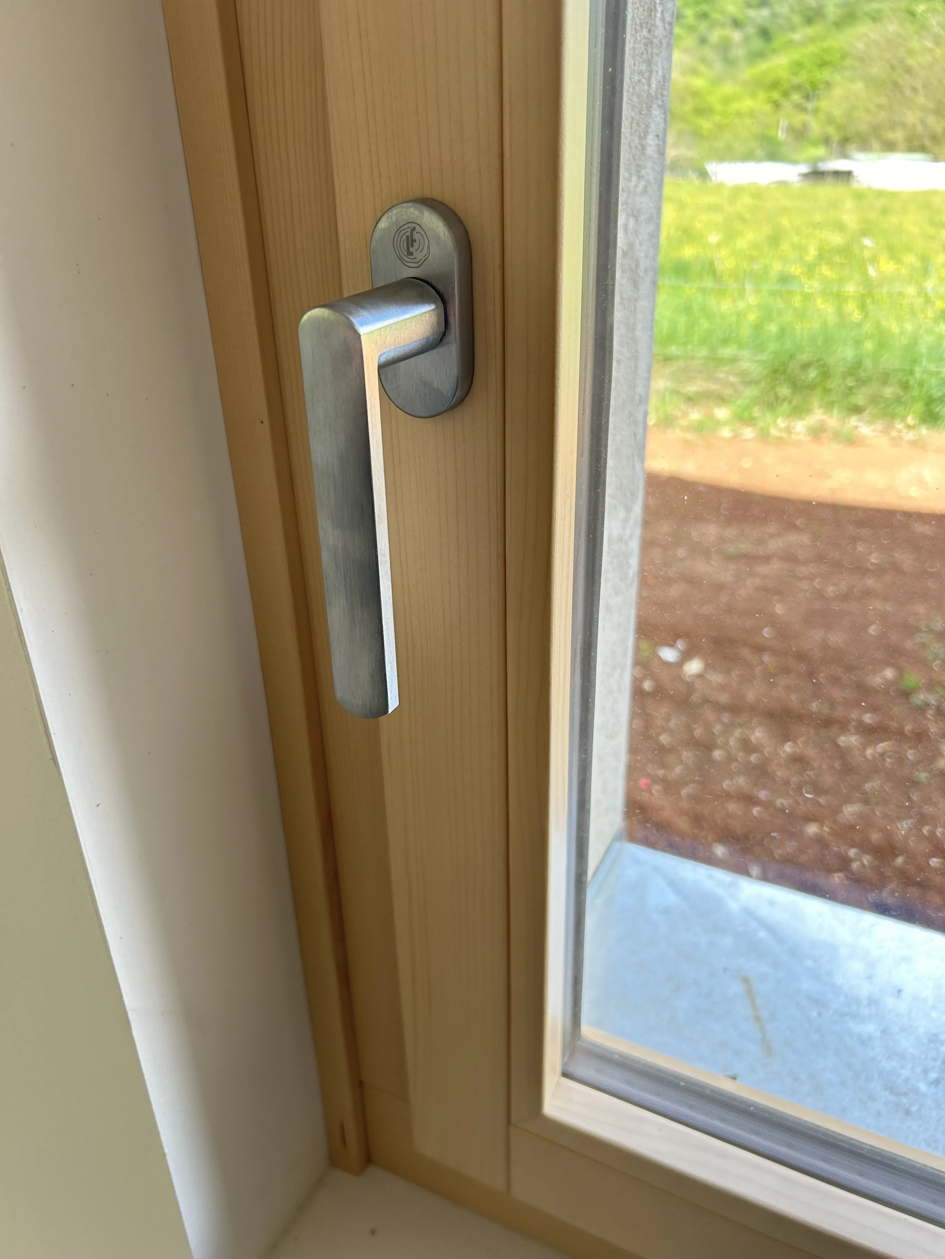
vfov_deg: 67.3
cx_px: 472
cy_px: 630
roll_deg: +1.4
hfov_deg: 53.1
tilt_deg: -28.7
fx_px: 946
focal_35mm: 26
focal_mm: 5.7
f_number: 1.5
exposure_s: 1/128
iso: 64
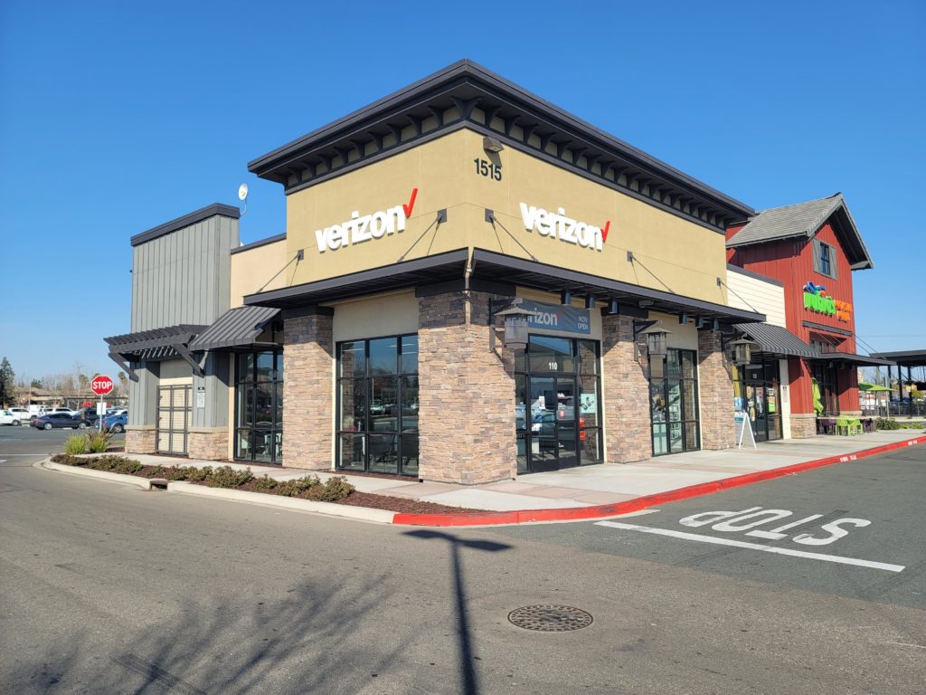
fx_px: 669
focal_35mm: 25
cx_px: 463
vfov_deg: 54.9
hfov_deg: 69.4
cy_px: 348
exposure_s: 1/854
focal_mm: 7
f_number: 1.8
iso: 20
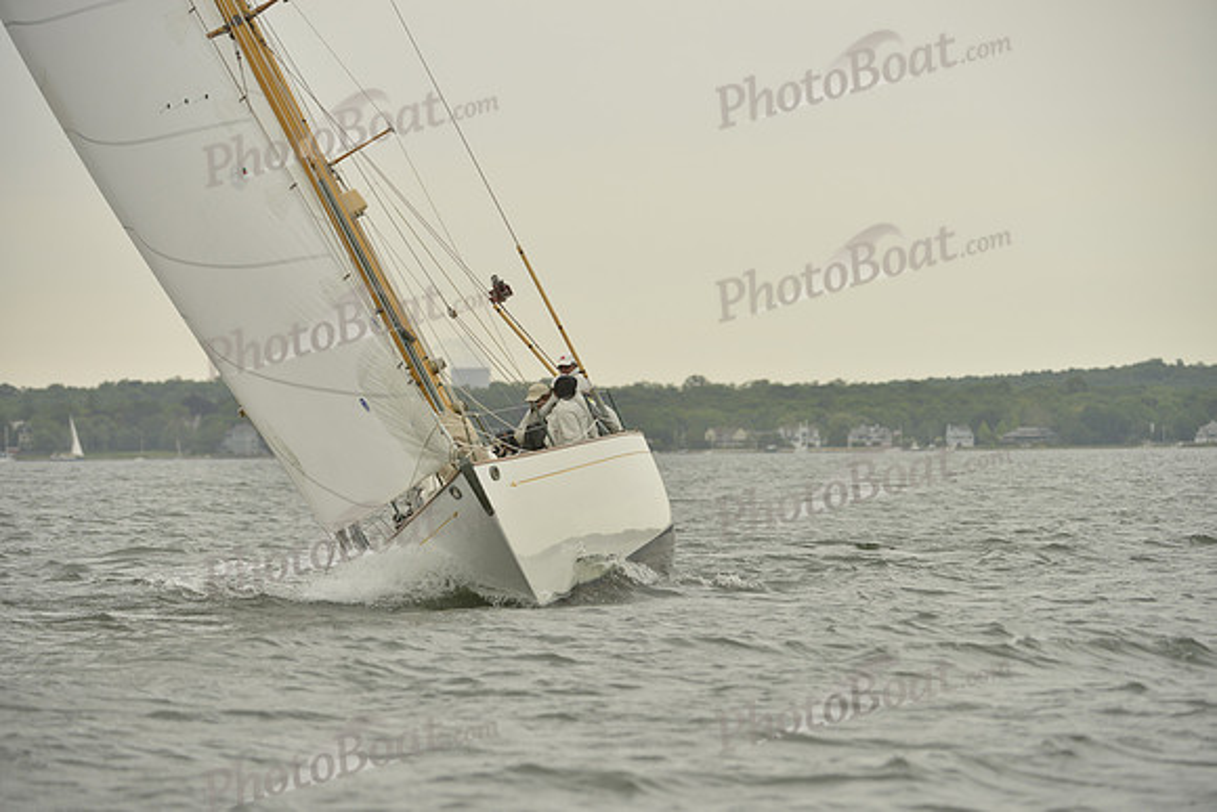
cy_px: 406
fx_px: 6762
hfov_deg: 10.3
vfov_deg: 6.9
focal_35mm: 200
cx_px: 608
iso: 400
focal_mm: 200
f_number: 4.5
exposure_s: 1/800
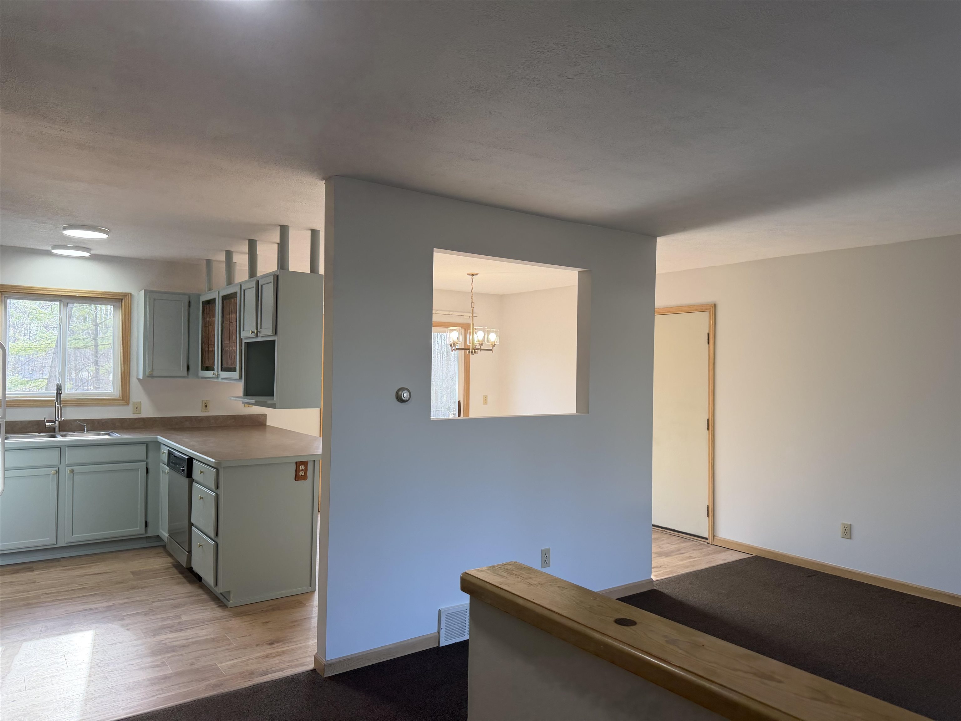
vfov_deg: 56.8
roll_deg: -0.8
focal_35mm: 24
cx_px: 480
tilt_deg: -0.3
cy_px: 360
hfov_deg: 71.6
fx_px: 666
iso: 100
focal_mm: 6.76
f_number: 1.78
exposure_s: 1/173
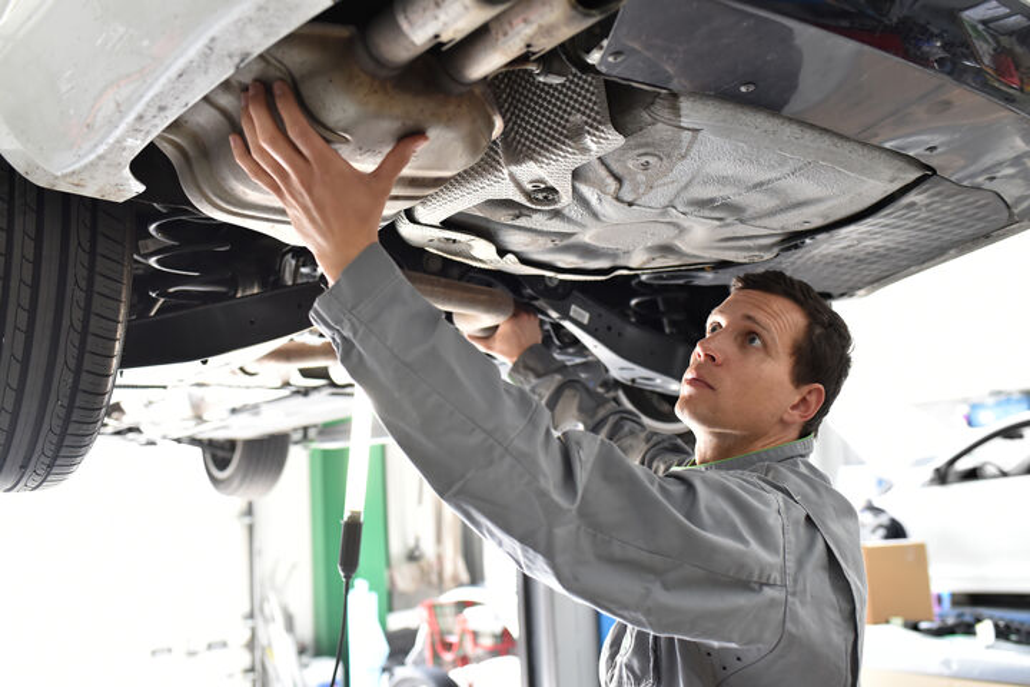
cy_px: 344
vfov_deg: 37.9
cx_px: 515
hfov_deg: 54.4
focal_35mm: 35
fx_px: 1001
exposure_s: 1/160
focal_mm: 35
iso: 1600
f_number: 3.2
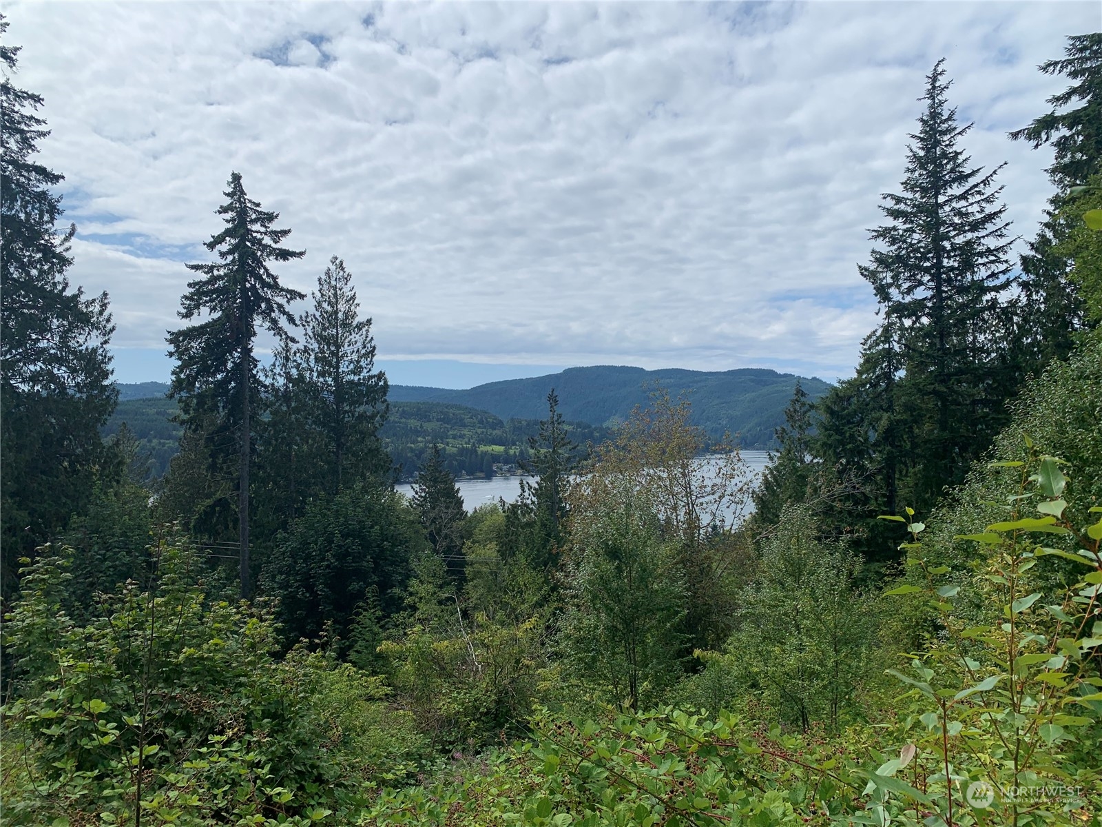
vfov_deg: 53.1
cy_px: 414
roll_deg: +1.1
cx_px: 551
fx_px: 828
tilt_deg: +1.0
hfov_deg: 67.3
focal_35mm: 26
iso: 25
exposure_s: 1/5128
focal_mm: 4.25
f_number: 1.8
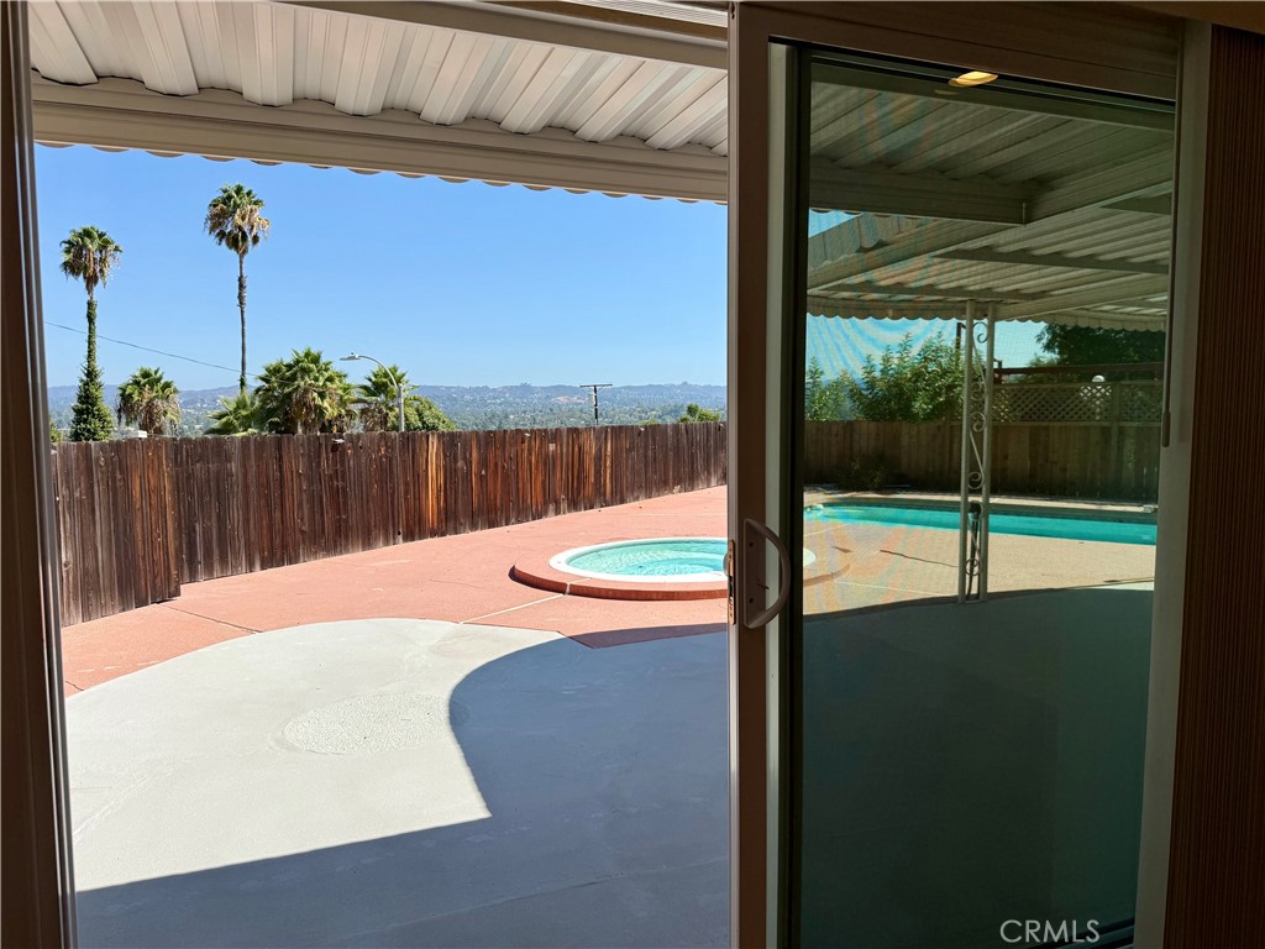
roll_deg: +0.1
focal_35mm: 24
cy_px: 474
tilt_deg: -3.5
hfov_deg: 71.6
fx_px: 877
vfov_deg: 56.8
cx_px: 632
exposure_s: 1/4405
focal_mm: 6.76
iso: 80
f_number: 1.78
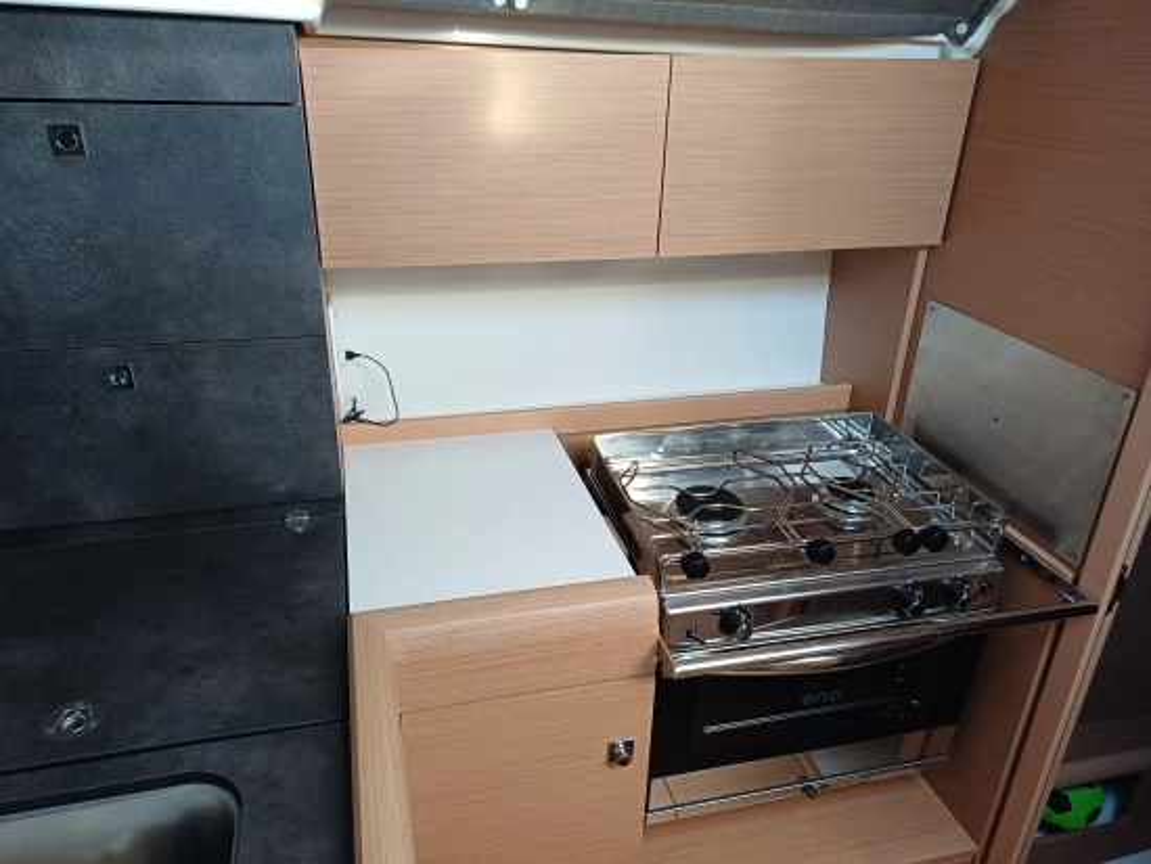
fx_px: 832
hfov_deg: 69.4
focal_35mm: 25
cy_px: 432
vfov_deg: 54.9
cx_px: 576
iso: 320
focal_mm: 4.65
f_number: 1.8
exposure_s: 1/50
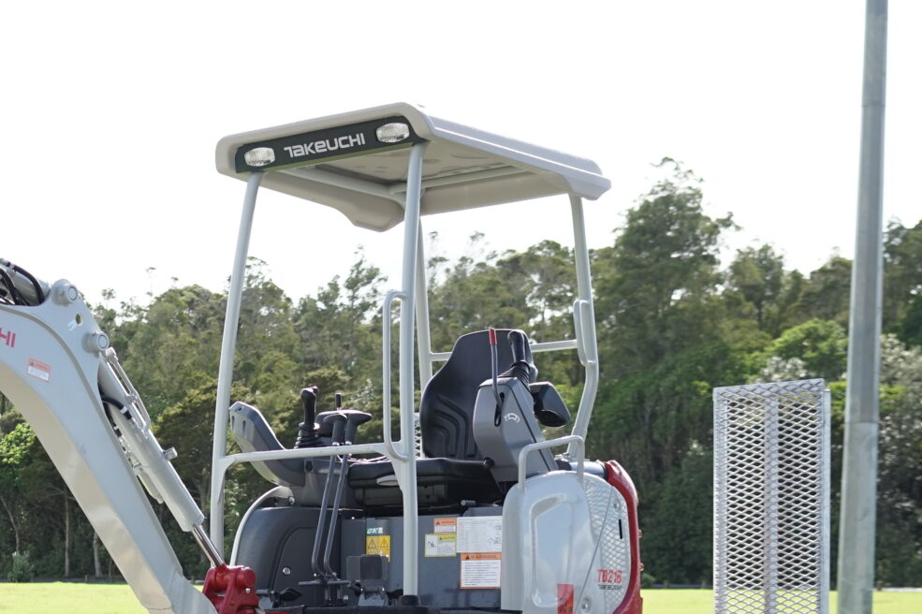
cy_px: 689
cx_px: 105
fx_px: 2330
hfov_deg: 21.9
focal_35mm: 91
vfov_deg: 14.6
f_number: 4
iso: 100
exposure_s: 1/400
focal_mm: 35
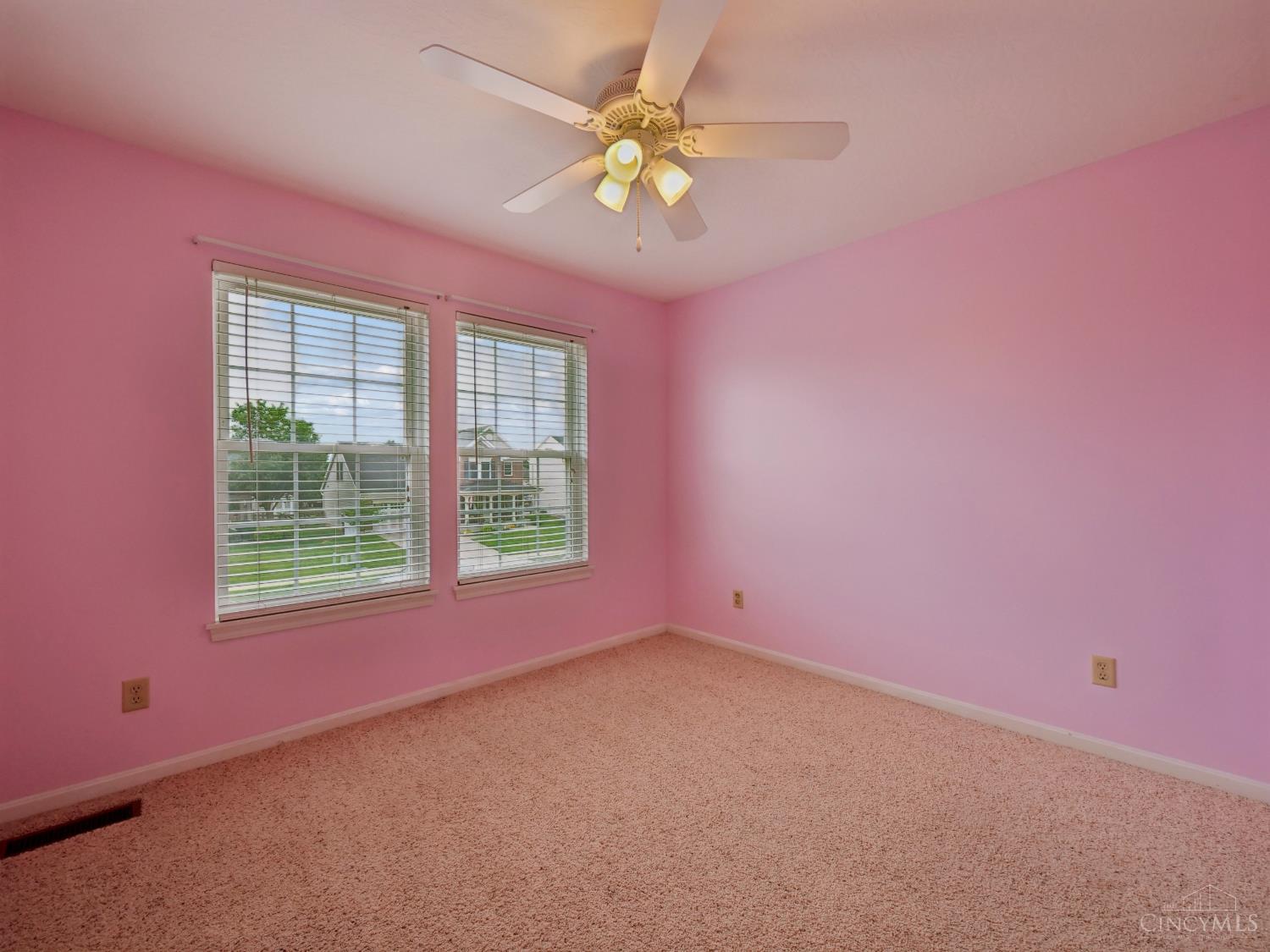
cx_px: 635
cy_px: 476
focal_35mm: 14
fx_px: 514
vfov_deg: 85.7
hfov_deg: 102.1
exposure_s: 1/125
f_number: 7.1
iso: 640
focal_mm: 7
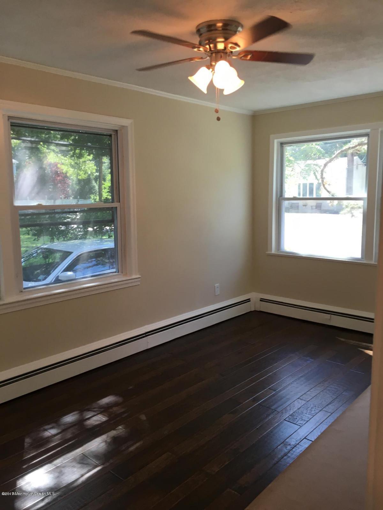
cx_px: 192
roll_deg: +1.4
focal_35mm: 29
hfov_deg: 48.2
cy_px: 255
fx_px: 428
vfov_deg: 61.7
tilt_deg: -6.9
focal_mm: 4.15
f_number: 2.2
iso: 25
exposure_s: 1/40
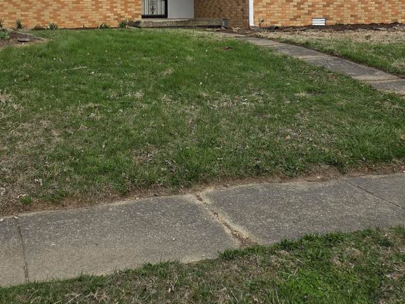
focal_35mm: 47
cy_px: 20
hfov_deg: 40.4
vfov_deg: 29.4
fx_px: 550
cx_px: 179
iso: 80
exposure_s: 1/1925
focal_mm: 6.25
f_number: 1.7
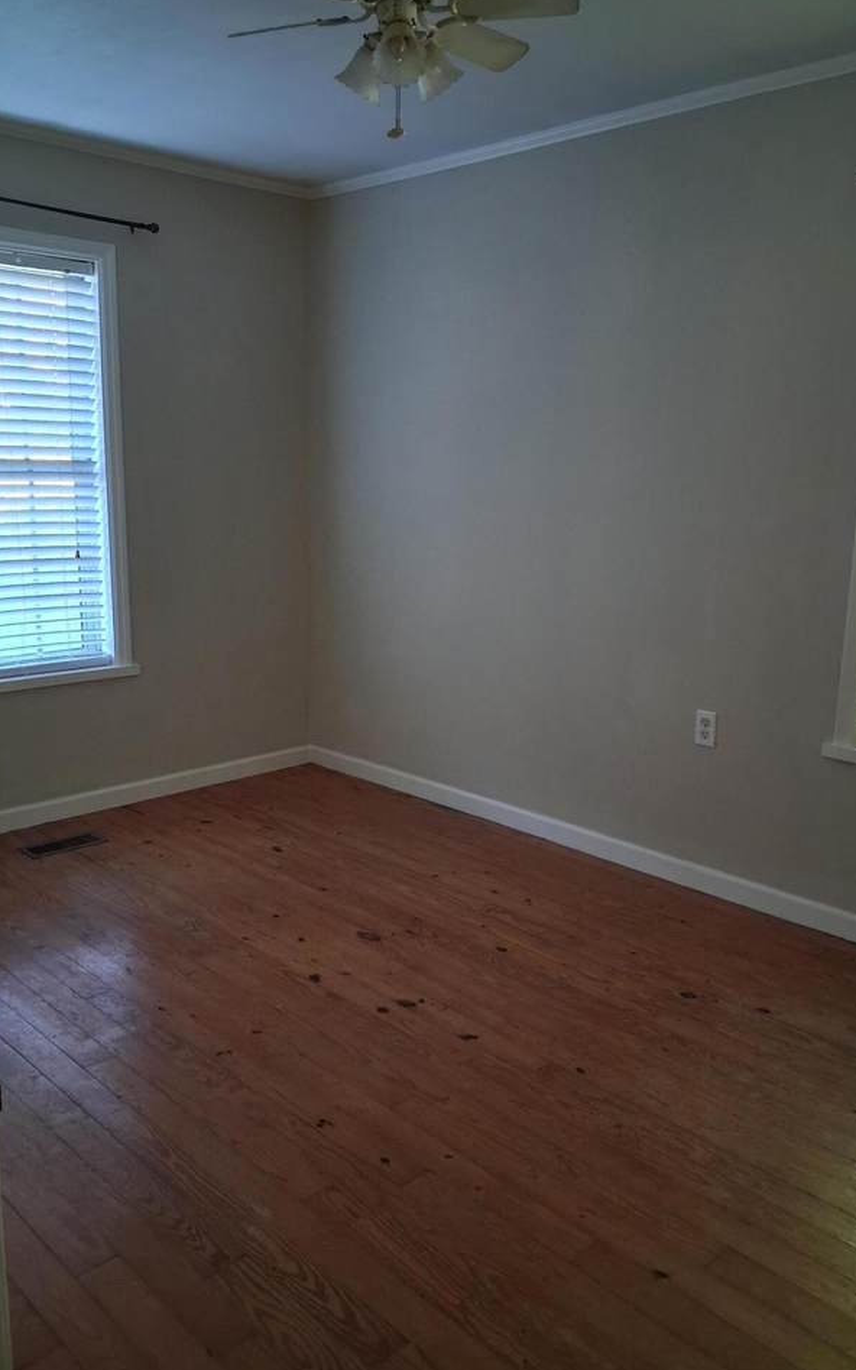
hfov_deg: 43.1
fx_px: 1082
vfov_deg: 64.6
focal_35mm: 29
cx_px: 392
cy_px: 686
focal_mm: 4
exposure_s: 1/50
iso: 500
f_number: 1.8
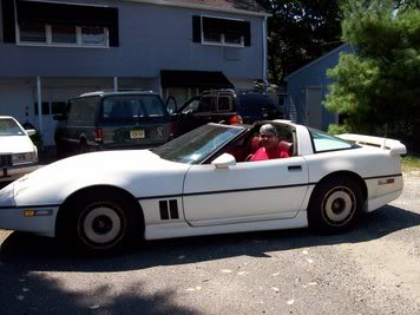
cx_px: 210
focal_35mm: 36
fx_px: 437
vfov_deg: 39.7
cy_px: 158
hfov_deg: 51.4
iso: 80
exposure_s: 1/471
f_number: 4.8
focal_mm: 6
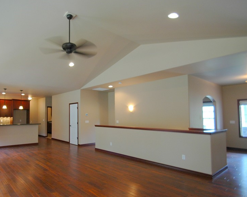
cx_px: 85
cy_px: 105
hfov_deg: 75.5
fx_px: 153
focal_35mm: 21
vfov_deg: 65.4
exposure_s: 1/20
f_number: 3.5
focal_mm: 10
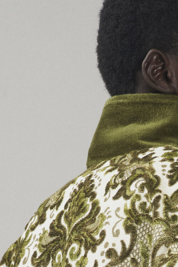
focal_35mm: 355
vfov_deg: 5.7
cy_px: 400
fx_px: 2632
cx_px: 229
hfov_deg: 3.9
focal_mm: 105
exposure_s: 1/160
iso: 200
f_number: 11
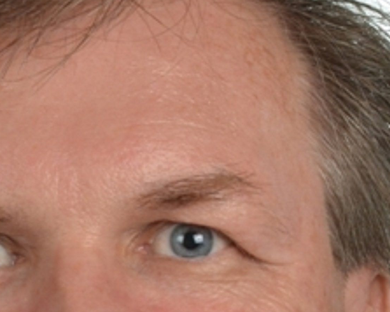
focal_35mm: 517
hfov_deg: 3.7
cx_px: 111
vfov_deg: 3.0
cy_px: 424
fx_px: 5967
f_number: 16
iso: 800
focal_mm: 102
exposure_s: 1/160
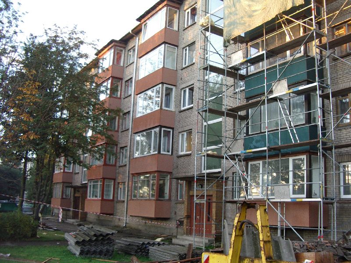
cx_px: 176
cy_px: 132
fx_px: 385
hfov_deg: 49.0
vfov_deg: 37.7
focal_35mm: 38
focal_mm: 5.8
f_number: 2.6
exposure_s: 1/60
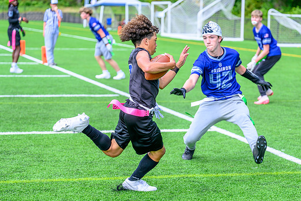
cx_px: 147
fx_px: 885
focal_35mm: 106
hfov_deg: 19.3
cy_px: 111
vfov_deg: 13.0
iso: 280
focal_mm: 70
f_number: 2.8
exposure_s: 1/2000
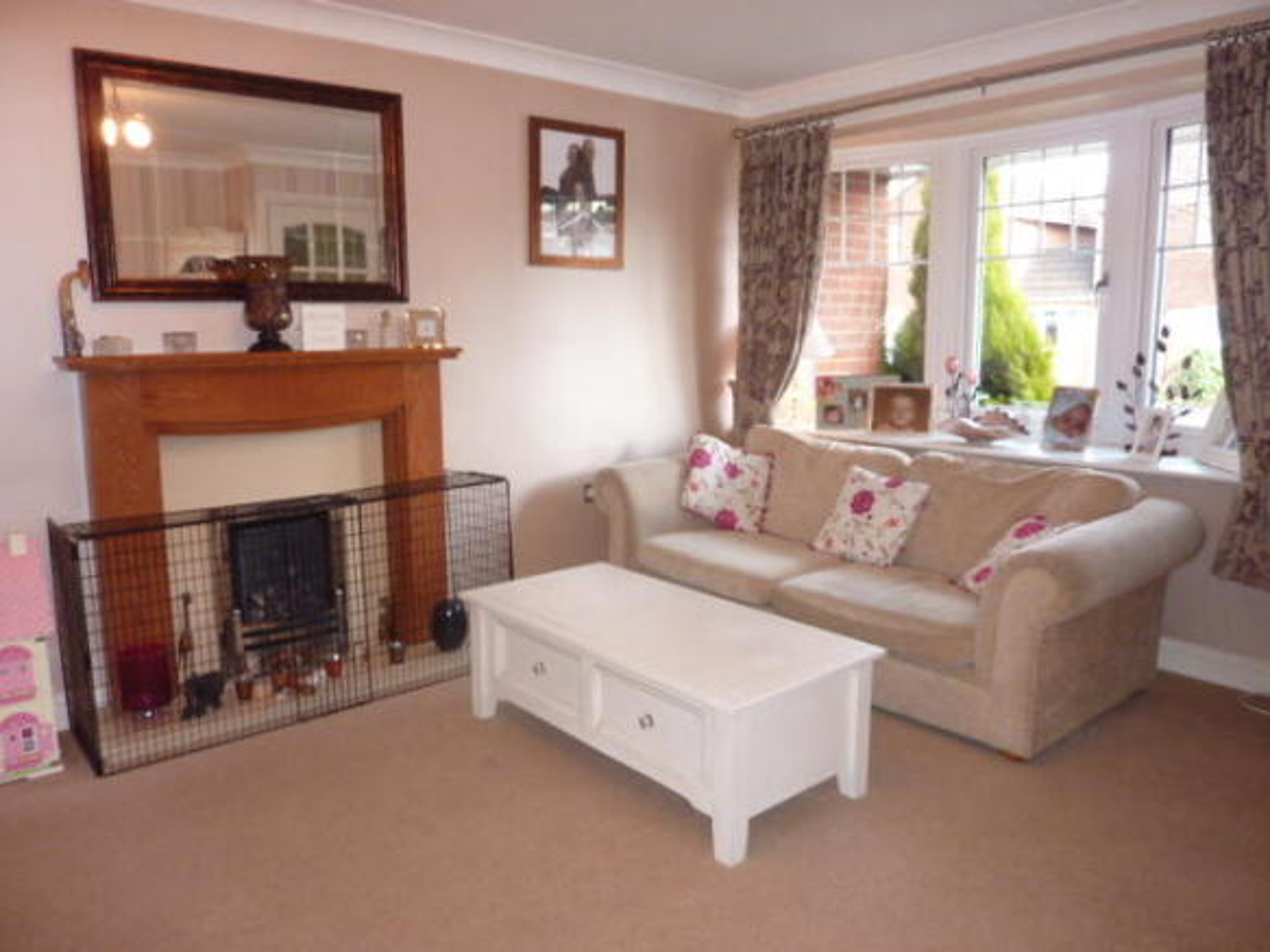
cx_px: 635
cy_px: 476
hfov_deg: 69.4
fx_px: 917
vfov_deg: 54.9
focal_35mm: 25
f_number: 3.3
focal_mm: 4.1
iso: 250
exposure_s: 1/30
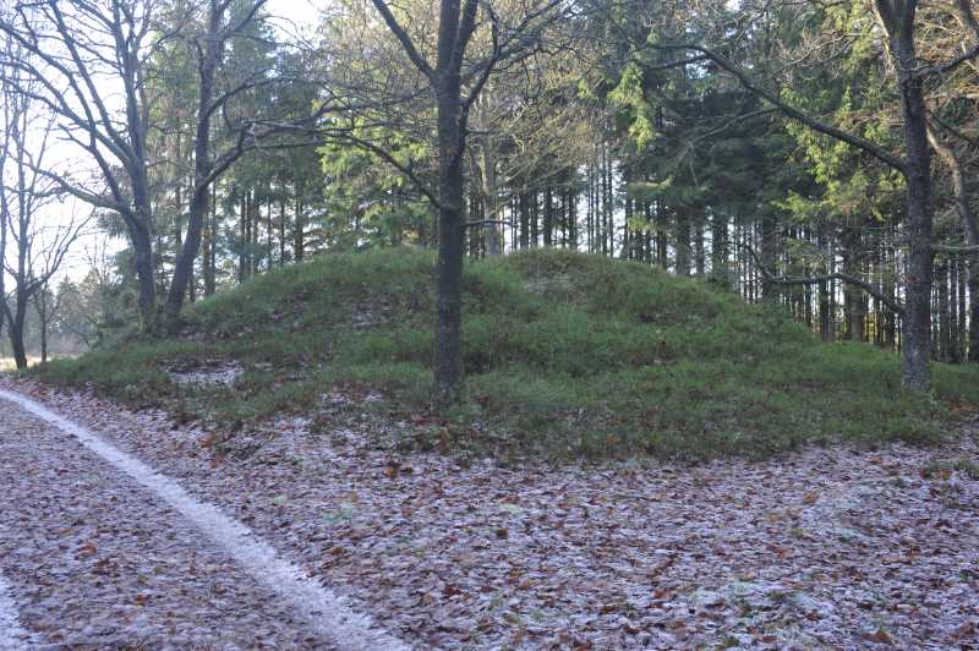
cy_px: 326
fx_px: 951
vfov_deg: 37.8
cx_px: 490
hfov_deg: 54.5
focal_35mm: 35
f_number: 9
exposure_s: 1/50
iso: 800
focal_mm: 35
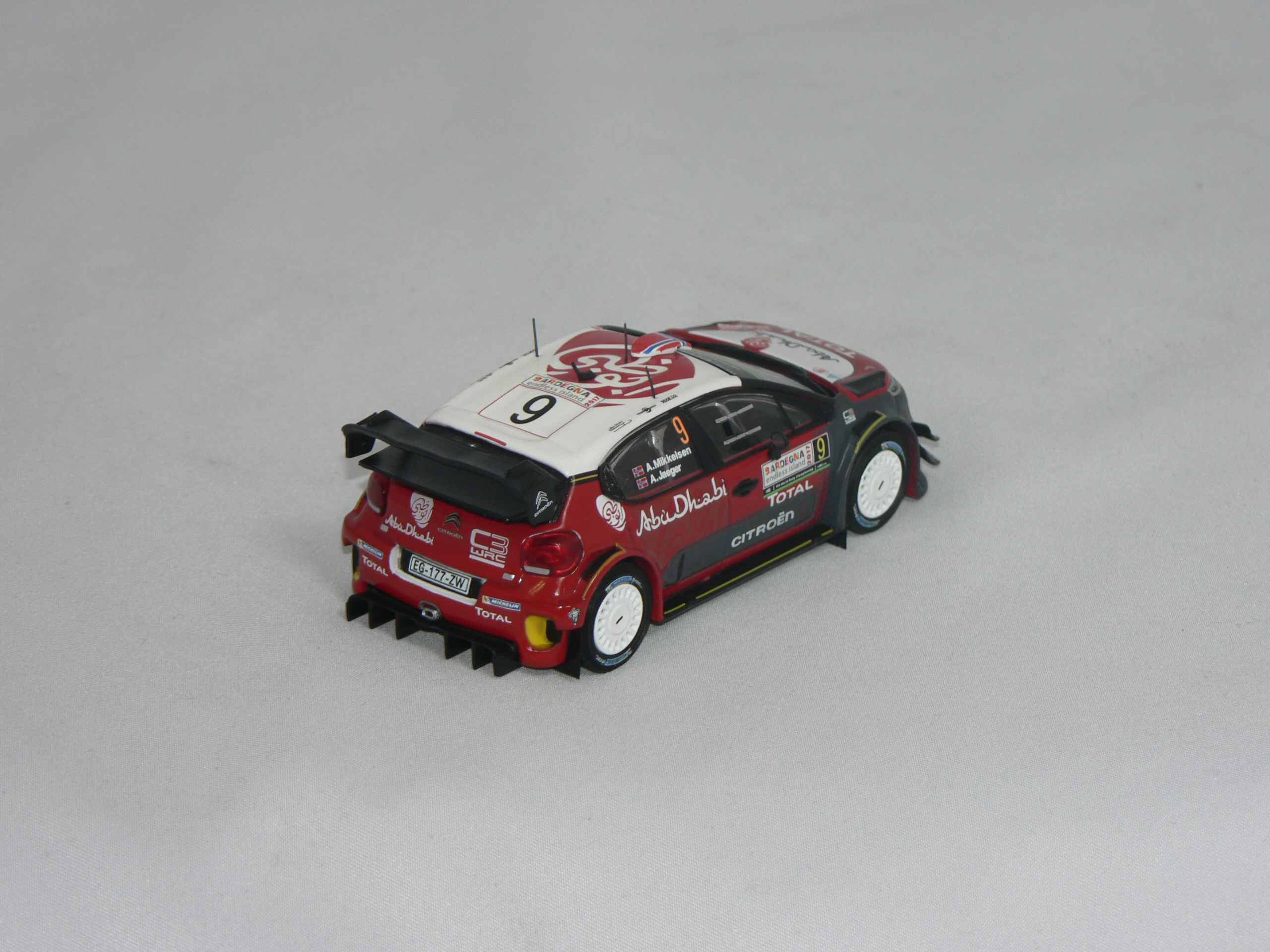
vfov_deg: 9.5
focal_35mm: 157
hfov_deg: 12.6
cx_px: 635
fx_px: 5760
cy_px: 476
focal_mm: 26.2
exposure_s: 1/60
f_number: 3.3
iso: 80
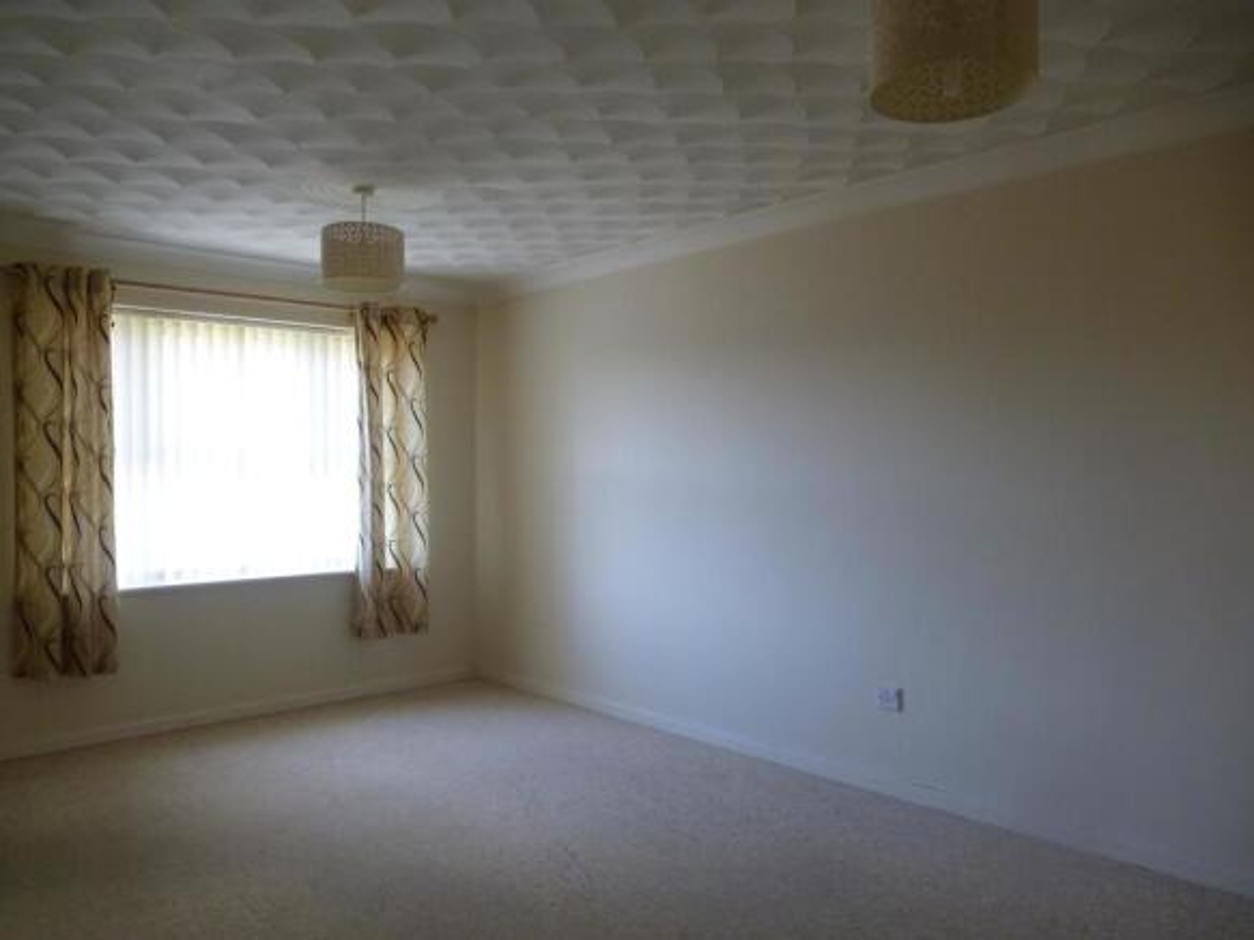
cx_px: 627
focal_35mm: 24
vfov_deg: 56.8
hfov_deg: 71.6
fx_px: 869
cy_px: 470
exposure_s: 1/60
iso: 320
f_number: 3.3
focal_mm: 4.3
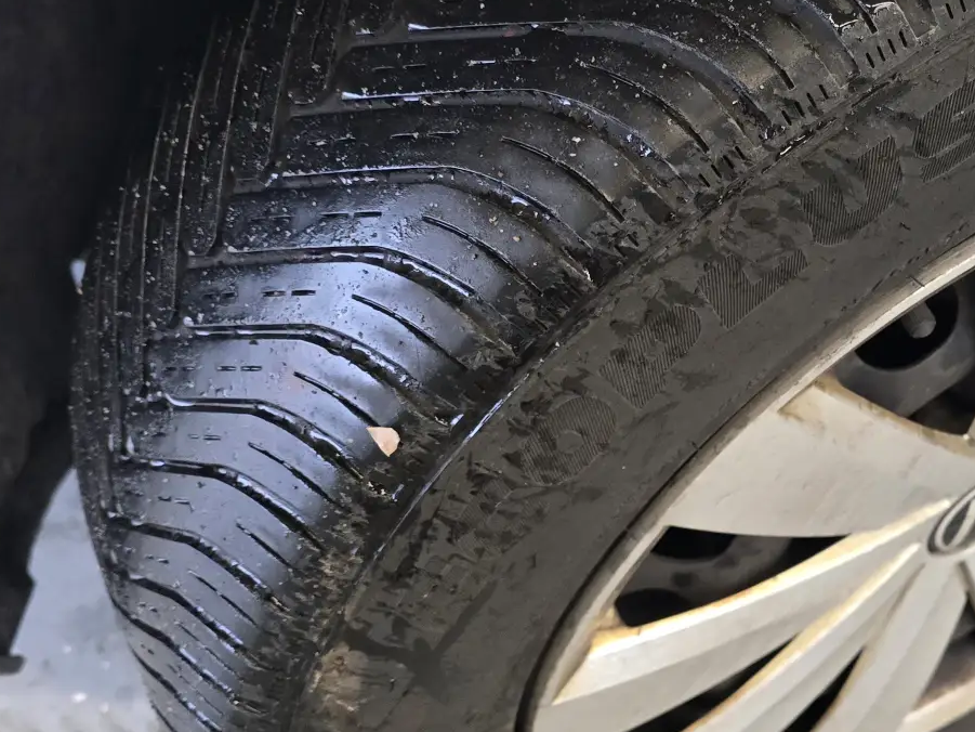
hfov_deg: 37.3
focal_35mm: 49
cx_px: 798
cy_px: 390
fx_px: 1380
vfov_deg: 29.7
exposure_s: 1/100
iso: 1000
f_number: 1.7
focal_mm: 6.3
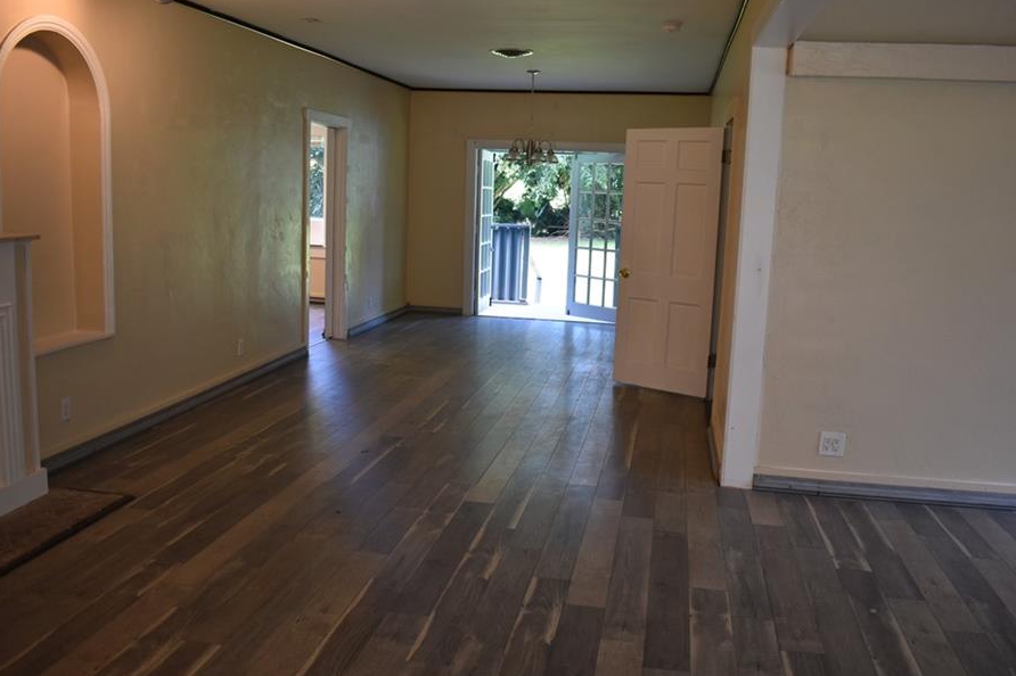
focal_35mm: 31
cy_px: 329
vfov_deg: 42.3
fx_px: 875
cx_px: 506
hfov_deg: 60.3
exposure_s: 1/60
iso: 400
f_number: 4
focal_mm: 18
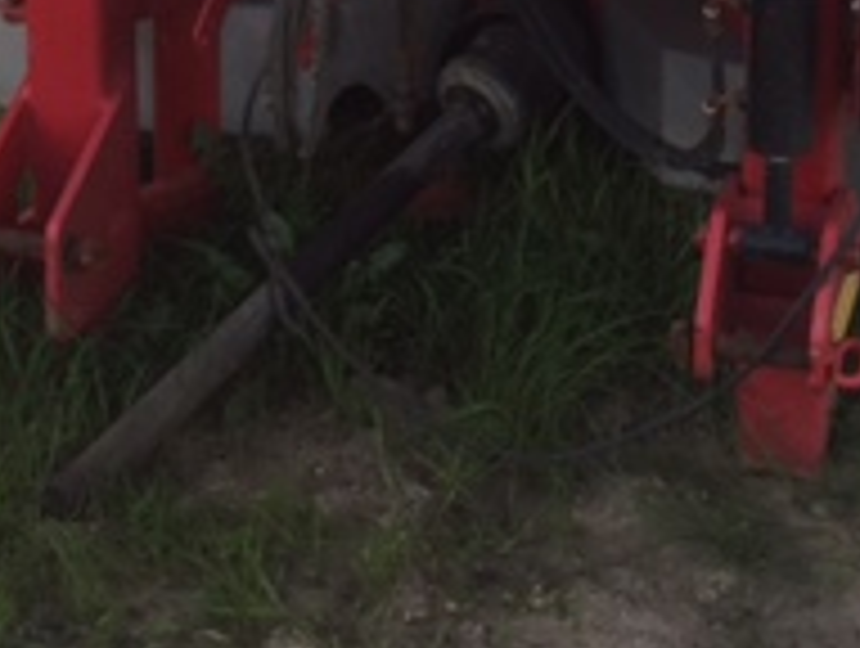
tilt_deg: -13.9
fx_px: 2414
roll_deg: -0.3
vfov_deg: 14.3
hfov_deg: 20.2
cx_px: 513
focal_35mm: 97
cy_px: -315
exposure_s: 1/476
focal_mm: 4.15
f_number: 2.2
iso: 32
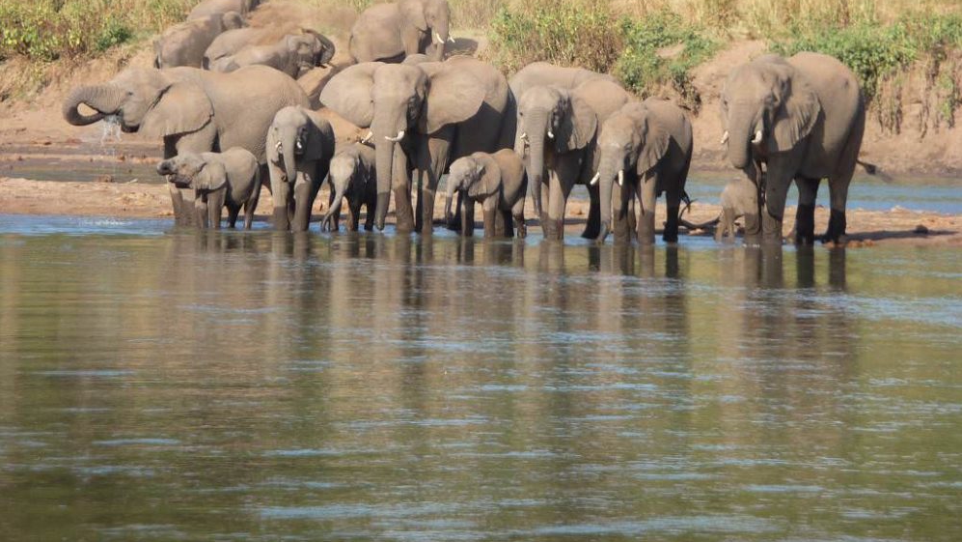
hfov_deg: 7.1
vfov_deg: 4.0
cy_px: 181
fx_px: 7806
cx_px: 481
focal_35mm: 306
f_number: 4.9
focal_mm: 47
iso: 100
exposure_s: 1/250
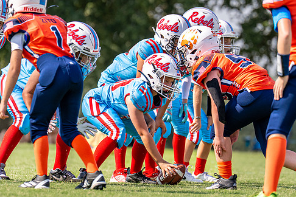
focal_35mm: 546
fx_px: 4489
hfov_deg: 3.8
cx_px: 143
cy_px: 107
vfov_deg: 2.5
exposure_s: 1/2000
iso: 125
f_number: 2.8
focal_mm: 200
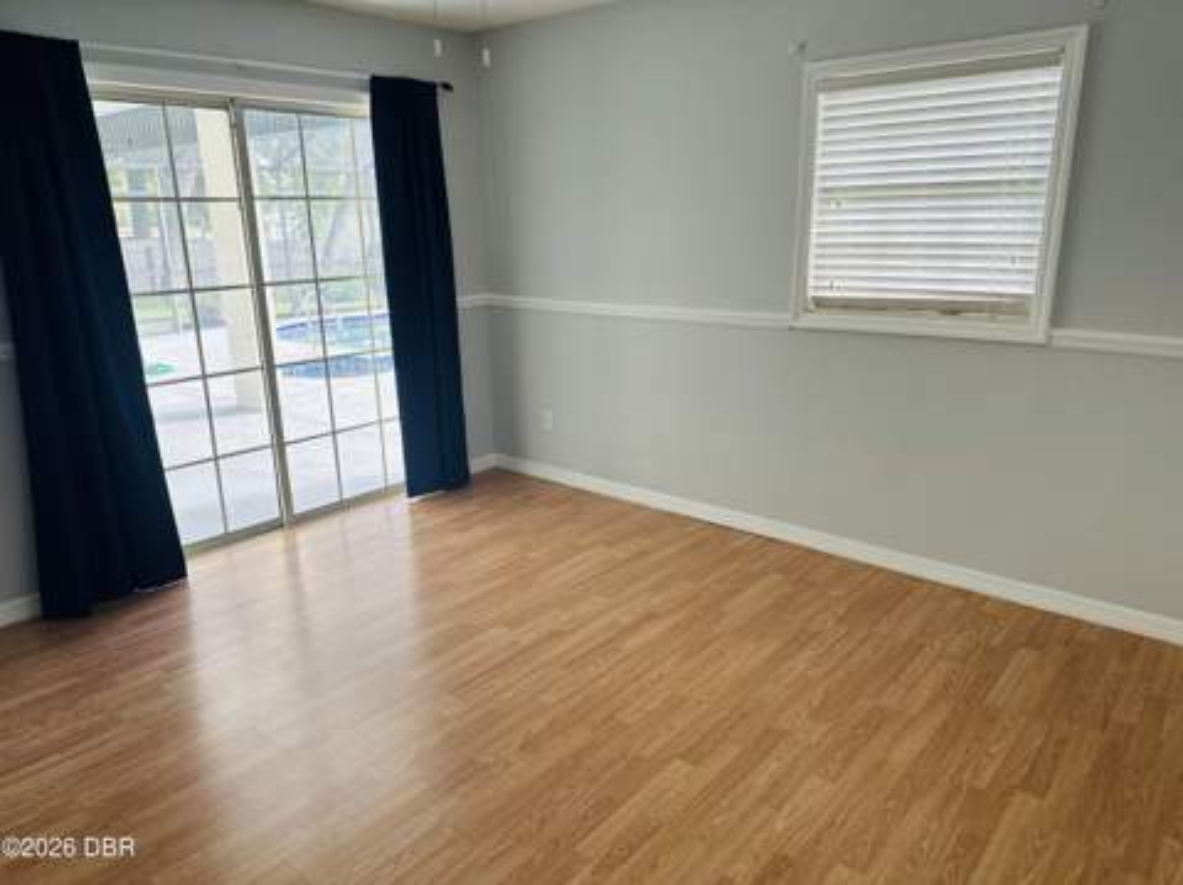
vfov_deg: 56.7
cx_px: 592
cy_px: 442
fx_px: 819
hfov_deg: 71.7
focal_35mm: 24
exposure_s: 1/121
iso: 125
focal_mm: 6.86
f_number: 1.78
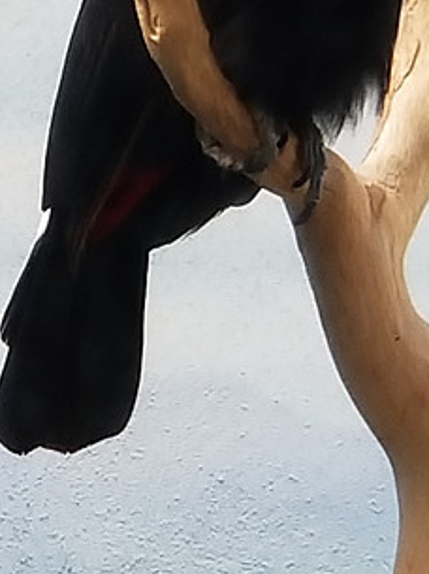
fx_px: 1639
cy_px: 51
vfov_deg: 19.5
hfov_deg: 14.9
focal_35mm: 99
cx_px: 238
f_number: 2.4
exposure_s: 1/60
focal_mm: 6
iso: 32
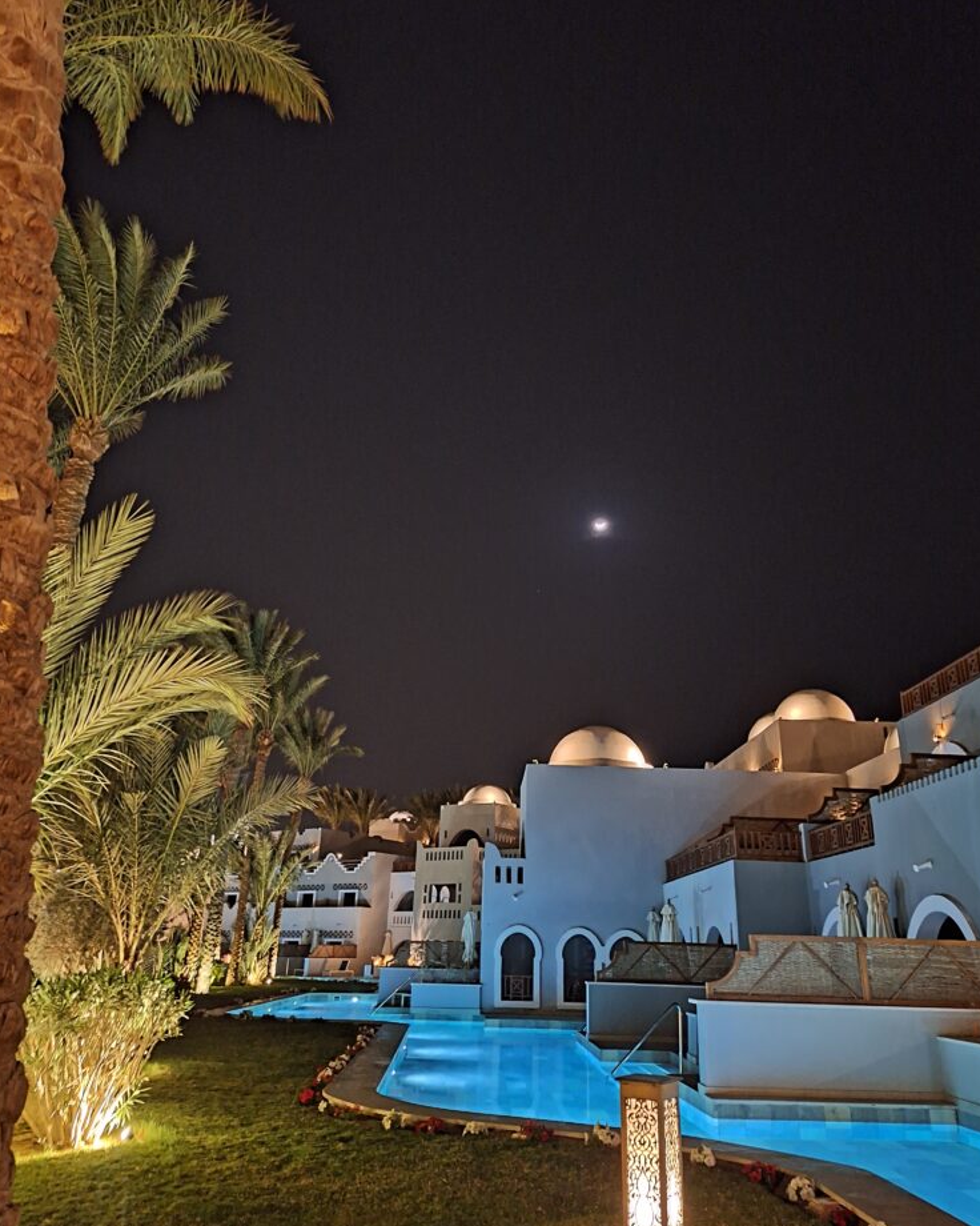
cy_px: 596
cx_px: 505
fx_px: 906
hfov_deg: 56.8
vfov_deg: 68.1
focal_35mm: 25
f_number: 1.8
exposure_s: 1/7
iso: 1600
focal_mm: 5.54
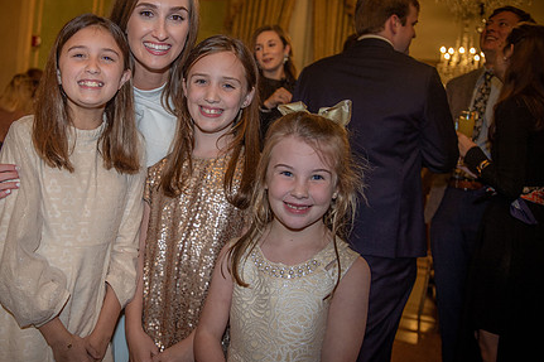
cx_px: 184
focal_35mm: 39
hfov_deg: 48.8
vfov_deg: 34.1
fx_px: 589
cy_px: 149
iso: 1250
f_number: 2.8
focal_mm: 29
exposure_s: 1/100
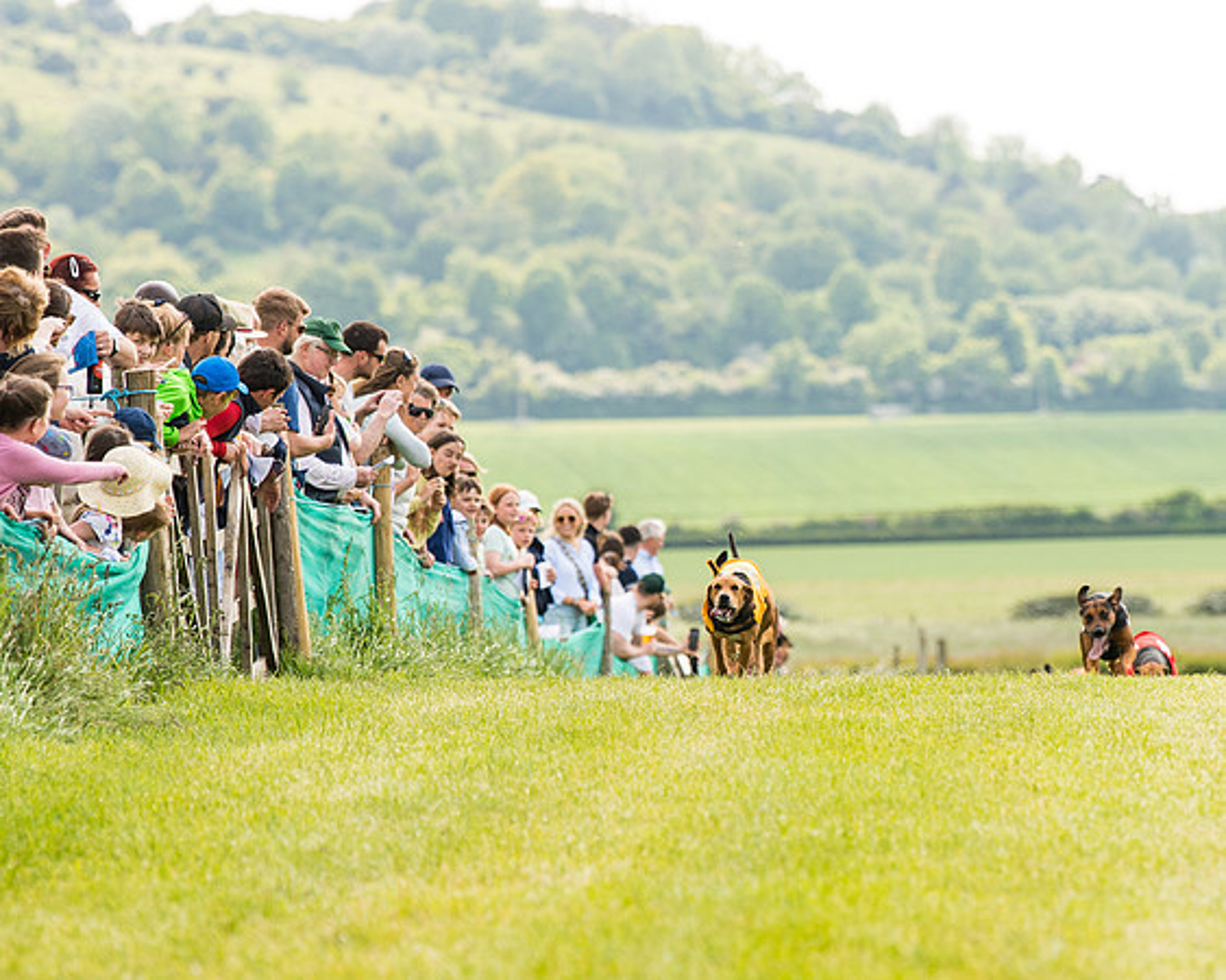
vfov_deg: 4.6
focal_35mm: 336
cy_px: 520
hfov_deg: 5.8
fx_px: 12171
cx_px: 783
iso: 400
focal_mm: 185
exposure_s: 1/1250
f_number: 4
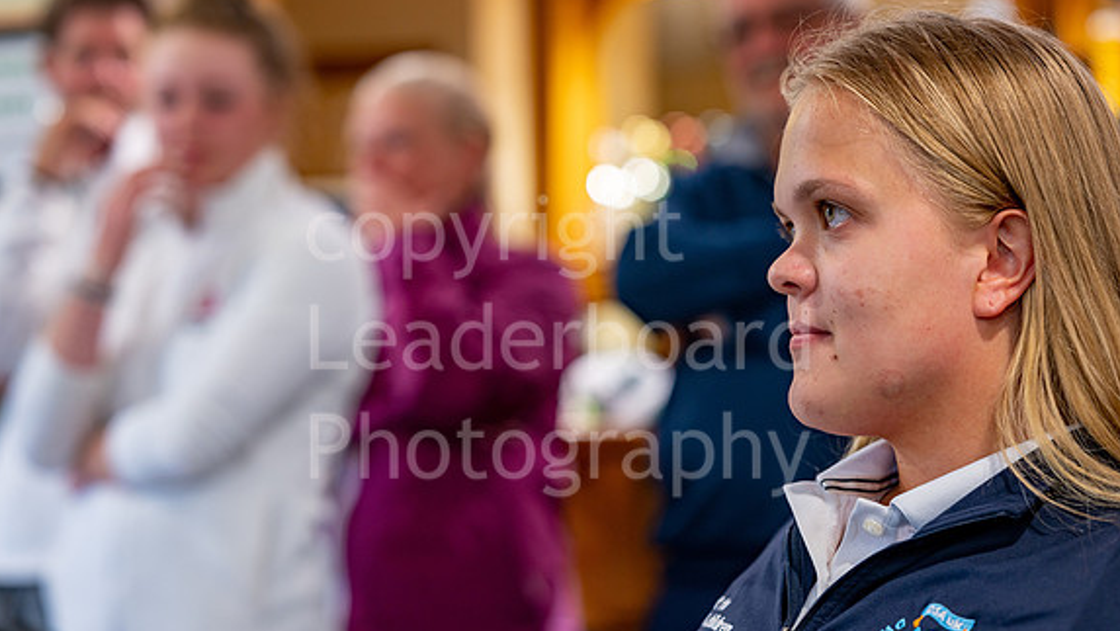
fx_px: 2674
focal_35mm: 90
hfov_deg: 23.7
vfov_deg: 13.5
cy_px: 356
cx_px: 563
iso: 500
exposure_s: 1/80
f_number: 3.2
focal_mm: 85
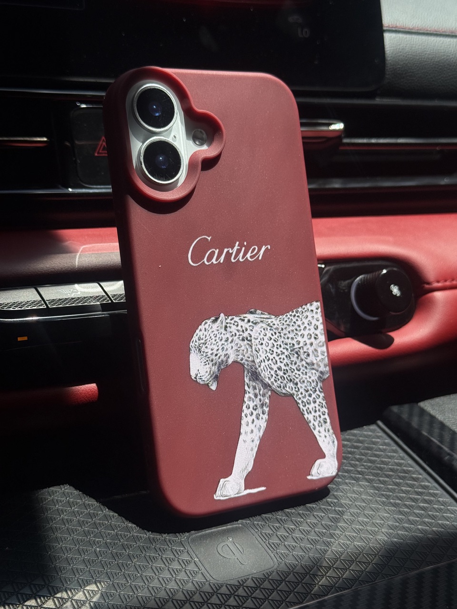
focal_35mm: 48
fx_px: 845
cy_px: 304
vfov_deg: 39.7
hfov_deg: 30.3
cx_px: 228
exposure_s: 1/4098
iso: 64
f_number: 1.78
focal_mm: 6.76
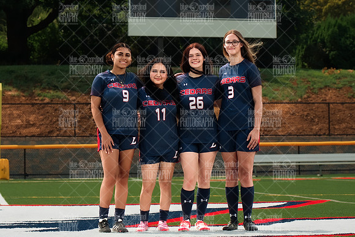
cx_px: 178
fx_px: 1391
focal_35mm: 141
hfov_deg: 14.5
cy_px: 118
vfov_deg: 9.7
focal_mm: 94
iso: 1000
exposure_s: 1/100
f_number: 5.6
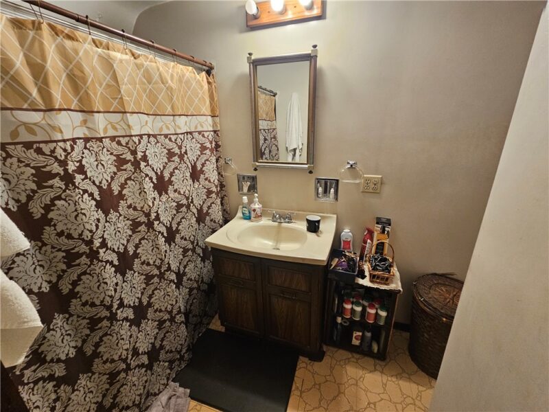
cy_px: 206
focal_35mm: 13
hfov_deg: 106.2
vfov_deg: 89.9
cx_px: 274
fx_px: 206
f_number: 2.2
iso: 400
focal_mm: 2.2
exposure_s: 1/40
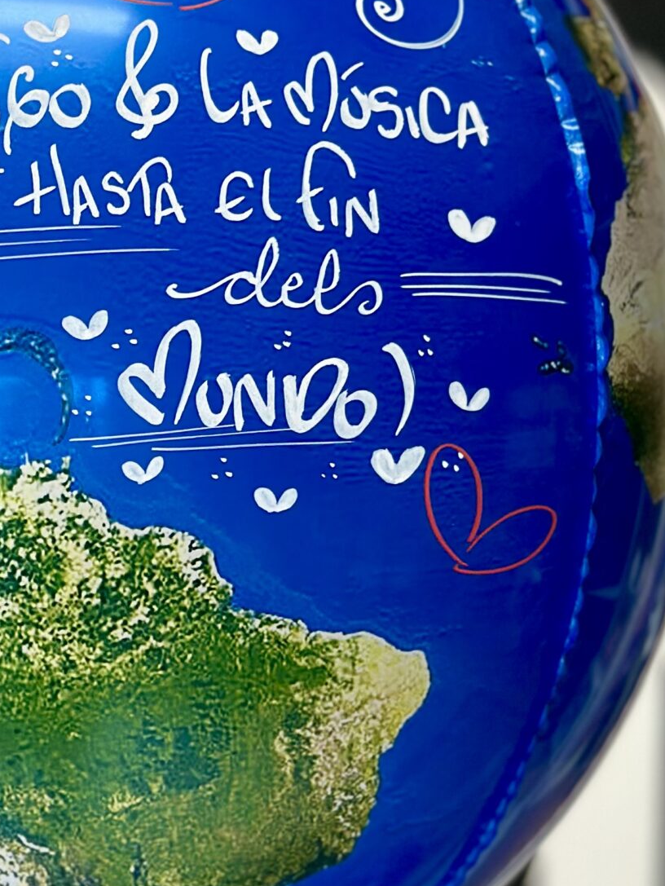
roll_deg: -1.4
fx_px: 2893
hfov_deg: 13.0
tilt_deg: -5.6
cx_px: 26
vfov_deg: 17.4
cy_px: 393
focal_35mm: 113
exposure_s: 1/120
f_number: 1.78
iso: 125
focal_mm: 6.86
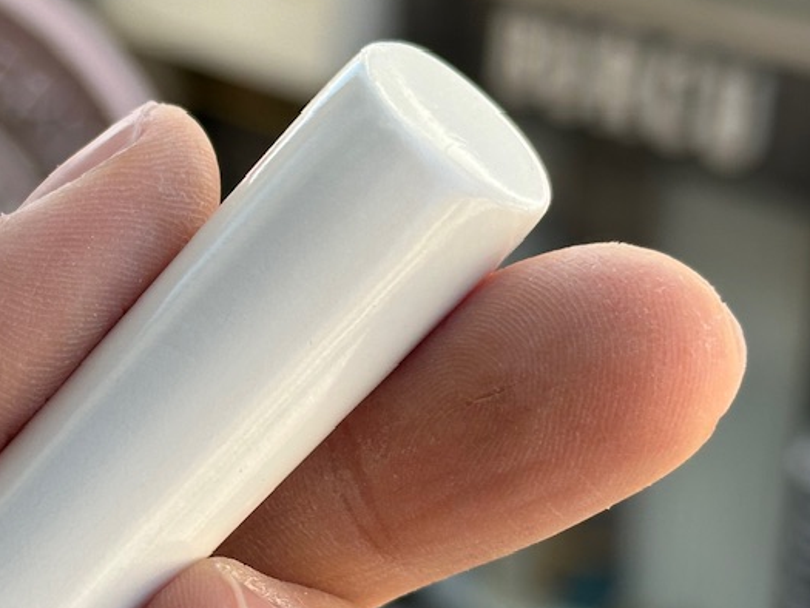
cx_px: 108
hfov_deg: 16.6
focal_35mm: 117
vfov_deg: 12.6
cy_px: 421
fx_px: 2738
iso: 64
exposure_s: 1/456
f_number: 1.78
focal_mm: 6.86
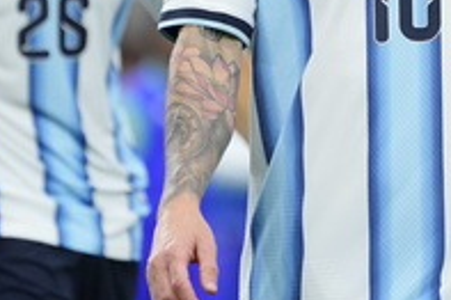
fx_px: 13794
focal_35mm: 1102
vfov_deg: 1.2
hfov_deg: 1.9
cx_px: 419
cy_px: 15
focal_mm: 339
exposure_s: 1/800
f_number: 5.6
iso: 4000
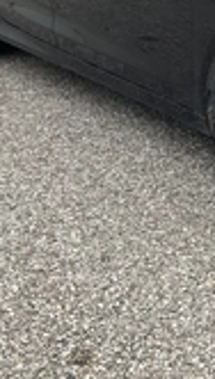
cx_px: 311
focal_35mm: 76
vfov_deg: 27.0
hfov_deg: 14.9
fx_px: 766
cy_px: 50
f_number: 1.8
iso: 25
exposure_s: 1/749
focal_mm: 3
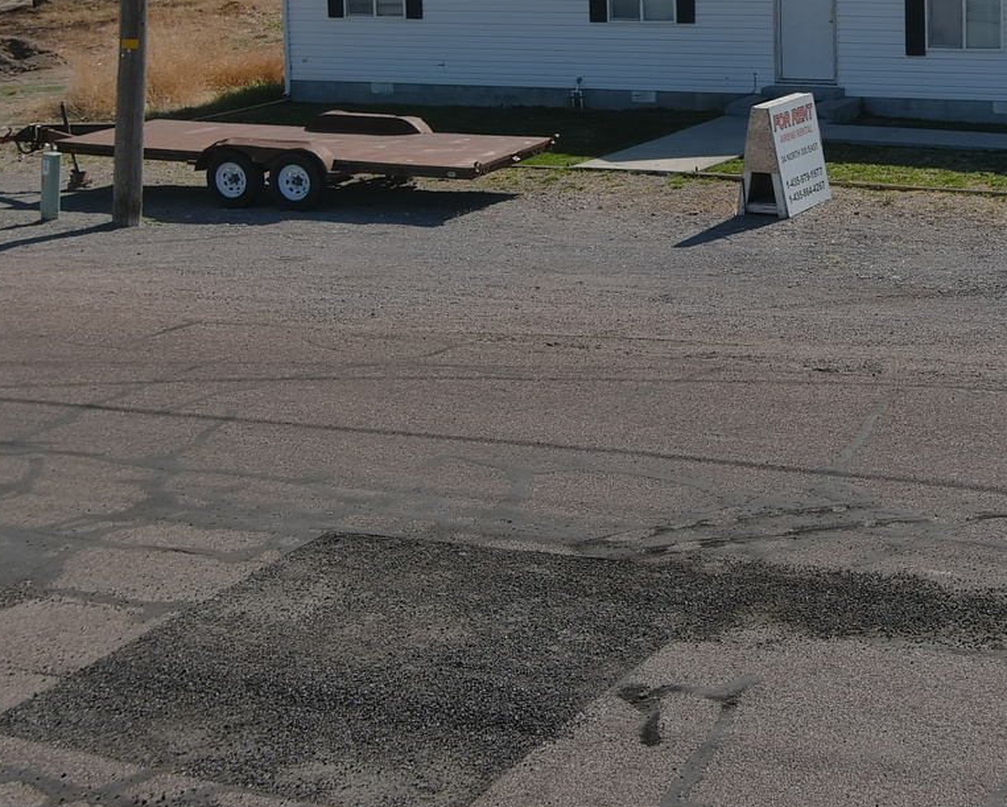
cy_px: 15
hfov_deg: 25.7
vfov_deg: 20.4
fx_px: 2176
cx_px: 787
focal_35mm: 73
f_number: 2.8
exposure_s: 1/2000
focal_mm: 10.13
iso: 100
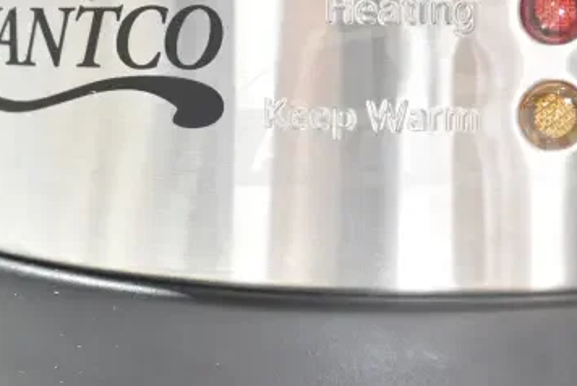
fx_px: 1235
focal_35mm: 77
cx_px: 418
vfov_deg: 17.5
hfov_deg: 26.0
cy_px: 58
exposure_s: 1/80
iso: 1600
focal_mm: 30
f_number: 4.5
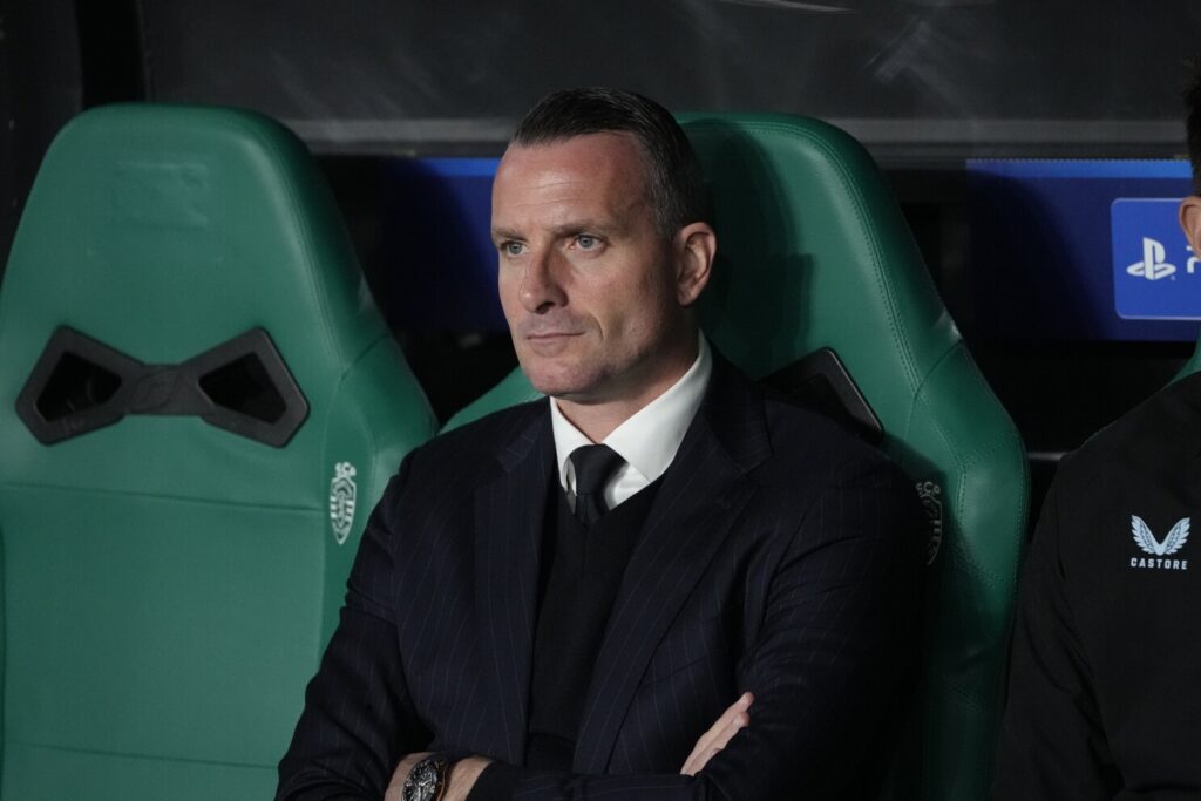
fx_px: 9842
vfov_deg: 4.7
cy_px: 400
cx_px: 600
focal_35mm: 295
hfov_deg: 7.0
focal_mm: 197
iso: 4000
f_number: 2.8
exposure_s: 1/2000
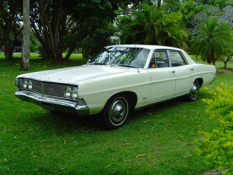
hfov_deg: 47.9
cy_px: 88
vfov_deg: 36.8
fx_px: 263
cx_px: 116
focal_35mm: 39
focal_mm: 6.6
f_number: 3.5
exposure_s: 1/180
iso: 80
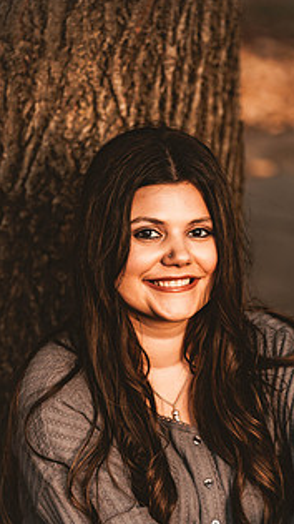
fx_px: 2594
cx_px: 154
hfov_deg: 6.5
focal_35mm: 187
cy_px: 341
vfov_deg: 11.5
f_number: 2.8
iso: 400
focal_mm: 125
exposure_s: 1/125
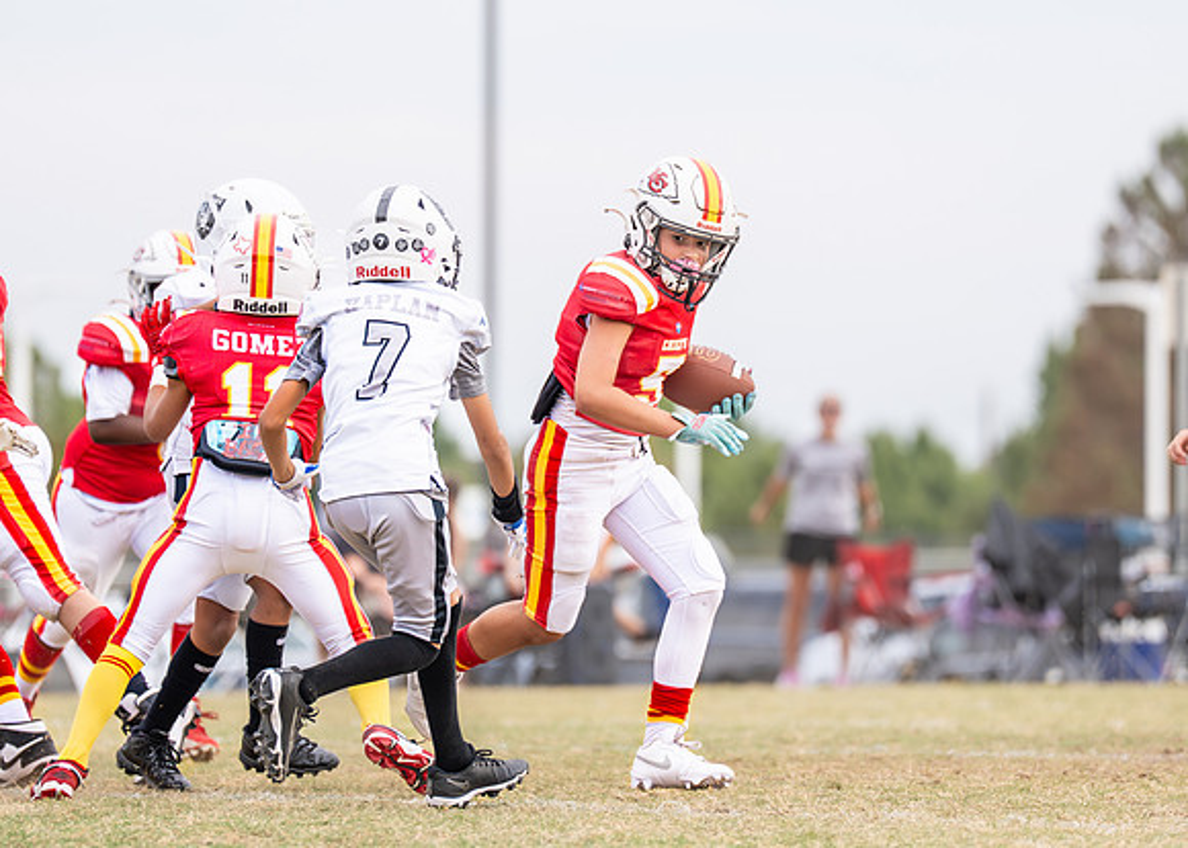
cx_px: 569
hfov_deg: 5.2
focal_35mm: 385
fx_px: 12981
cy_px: 384
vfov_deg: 3.7
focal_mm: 200
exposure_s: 1/1250
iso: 160
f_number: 2.8
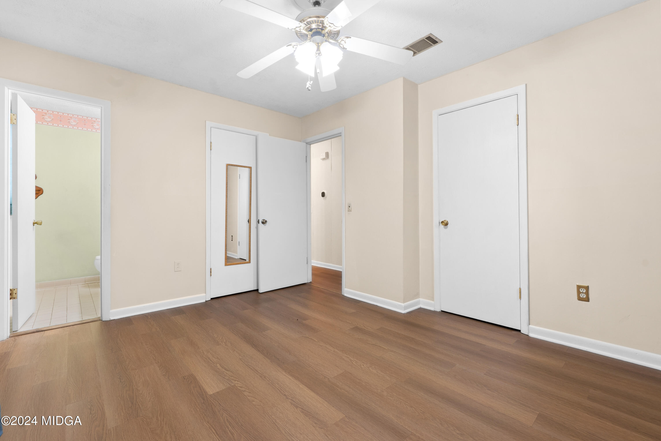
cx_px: 330
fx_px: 275
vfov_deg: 77.3
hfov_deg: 100.4
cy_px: 220
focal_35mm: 15
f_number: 11
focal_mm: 10
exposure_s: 3.2
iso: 100
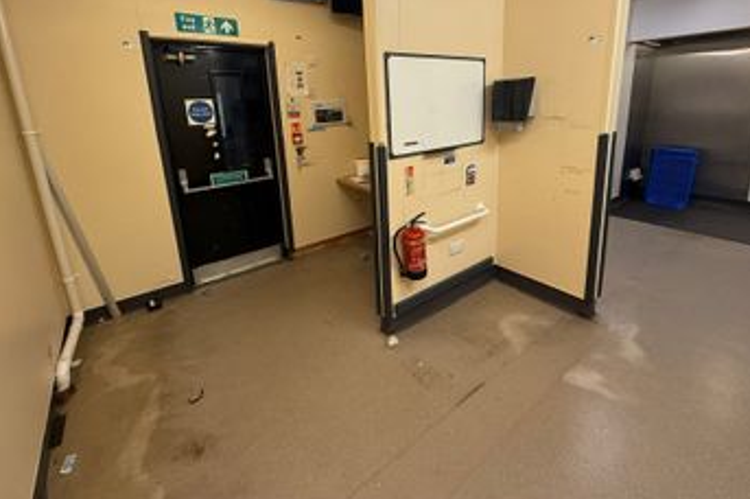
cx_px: 398
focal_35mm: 17
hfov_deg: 93.2
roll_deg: +1.3
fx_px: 354
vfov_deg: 68.9
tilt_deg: -12.3
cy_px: 179
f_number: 2.2
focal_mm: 2.22
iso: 160
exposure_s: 1/100
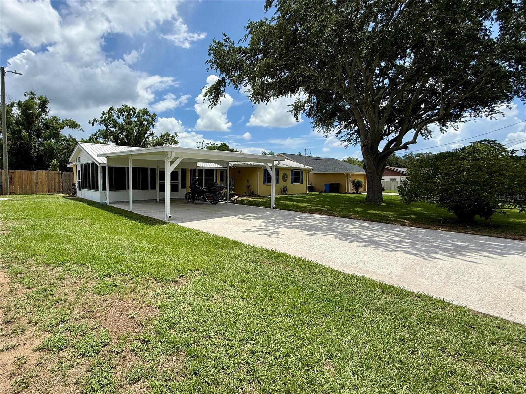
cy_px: 197
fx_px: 213
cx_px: 263
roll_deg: -0.2
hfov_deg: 102.1
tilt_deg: -3.5
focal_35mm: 14
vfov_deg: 85.7
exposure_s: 1/2841
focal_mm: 2.22
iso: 50
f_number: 2.2
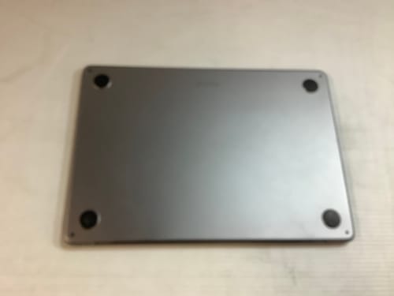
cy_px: 148
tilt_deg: -68.3
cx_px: 197
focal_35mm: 31
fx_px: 353
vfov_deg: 45.4
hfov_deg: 58.4
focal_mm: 3.3
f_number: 2.4
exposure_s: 1/50
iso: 125
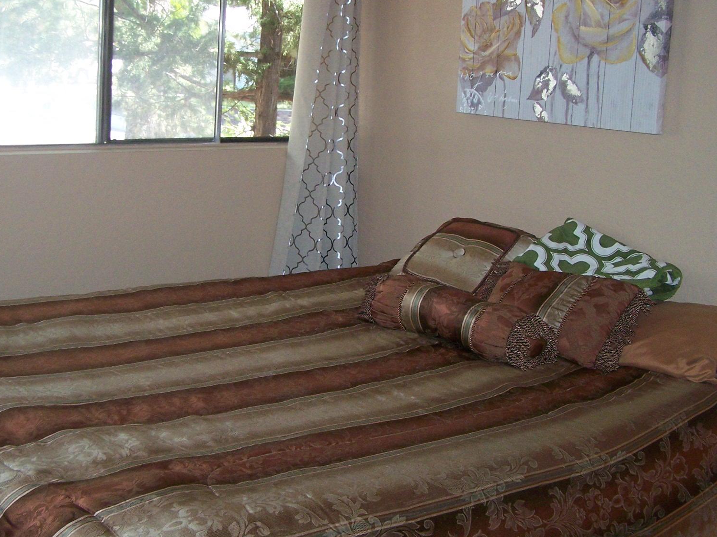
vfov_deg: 28.0
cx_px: 327
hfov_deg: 36.8
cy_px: 255
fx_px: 1077
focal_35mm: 52
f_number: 2.8
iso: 160
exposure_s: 1/60
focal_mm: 6.3
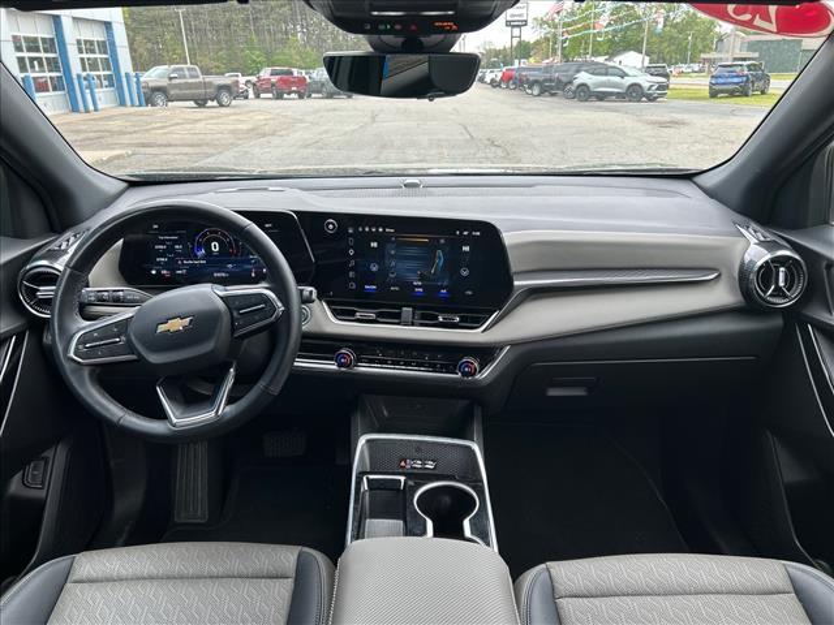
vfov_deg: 53.1
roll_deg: +1.4
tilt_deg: -19.9
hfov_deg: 67.3
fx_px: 626
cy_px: 312
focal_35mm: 26
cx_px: 417
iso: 40
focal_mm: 5.7
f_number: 1.5
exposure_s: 1/167
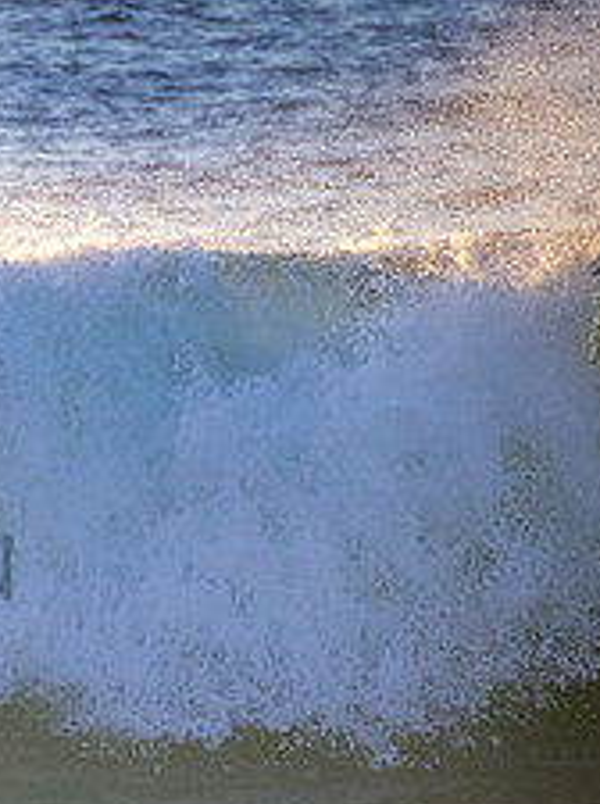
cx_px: -364
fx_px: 43178
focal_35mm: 1863
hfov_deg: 0.8
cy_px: 516
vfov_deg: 1.1
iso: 1100
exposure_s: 1/2000
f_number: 5.6
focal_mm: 500
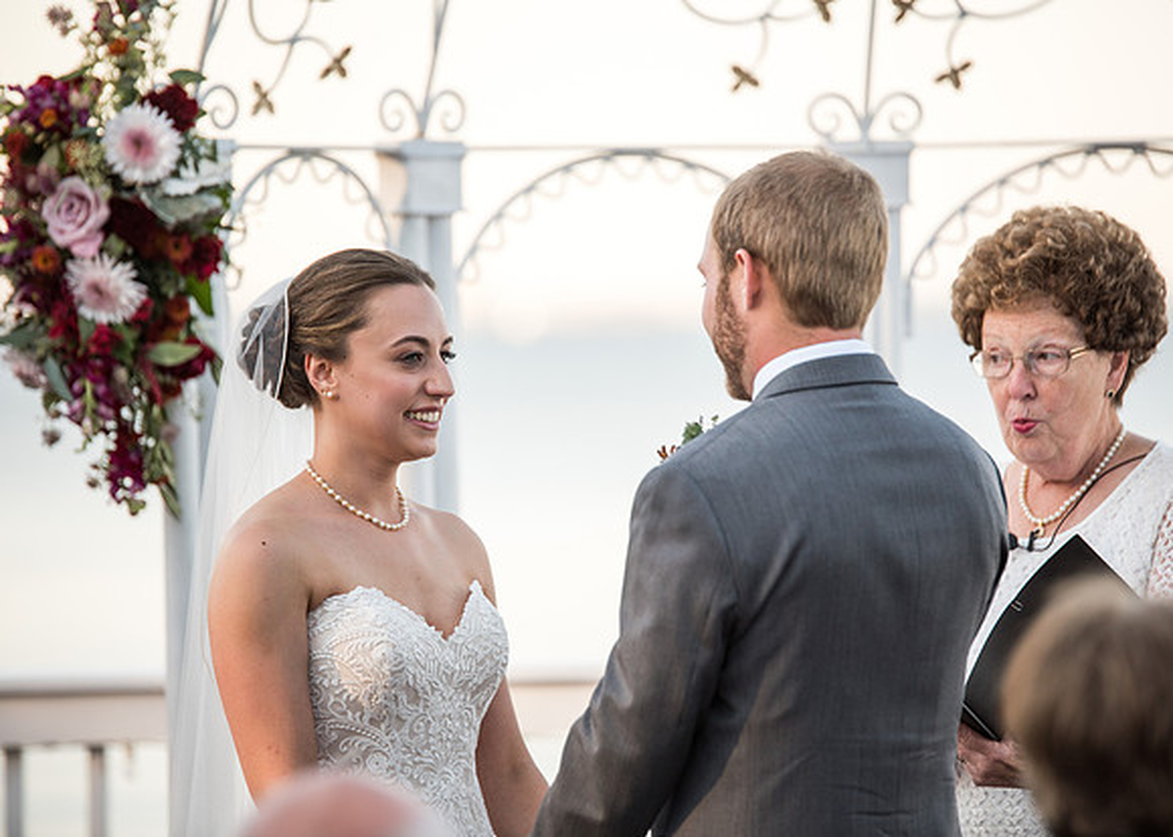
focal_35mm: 209
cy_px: 418
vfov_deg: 6.9
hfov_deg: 9.6
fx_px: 6974
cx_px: 623
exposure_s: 1/1250
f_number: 2.8
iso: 125
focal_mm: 200
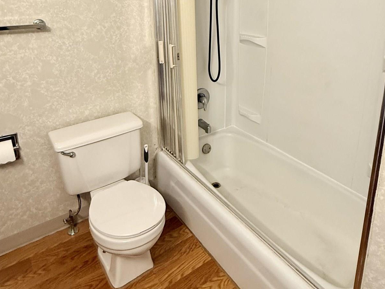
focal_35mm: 27
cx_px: 218
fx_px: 300
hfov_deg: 65.1
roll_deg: -0.2
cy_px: 73
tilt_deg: -15.1
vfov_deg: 49.3
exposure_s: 1/60
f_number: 2.2
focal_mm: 2.22
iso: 200
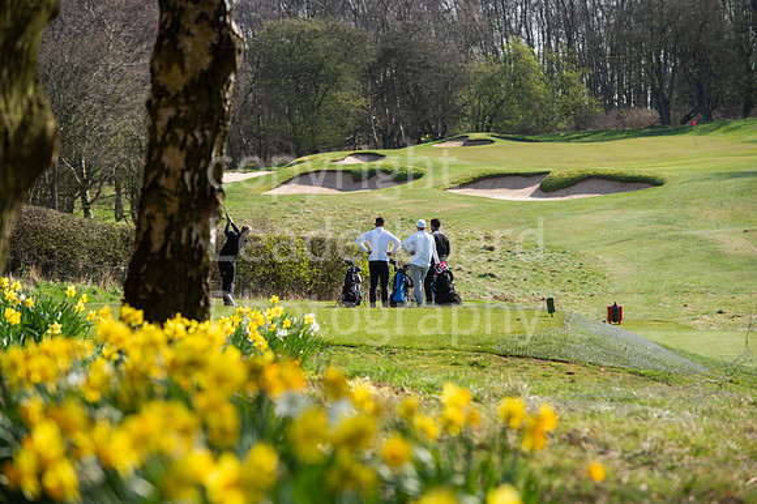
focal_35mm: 160
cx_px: 378
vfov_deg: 8.6
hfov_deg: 12.8
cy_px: 252
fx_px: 3362
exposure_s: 1/1000
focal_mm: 160
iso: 250
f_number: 6.3
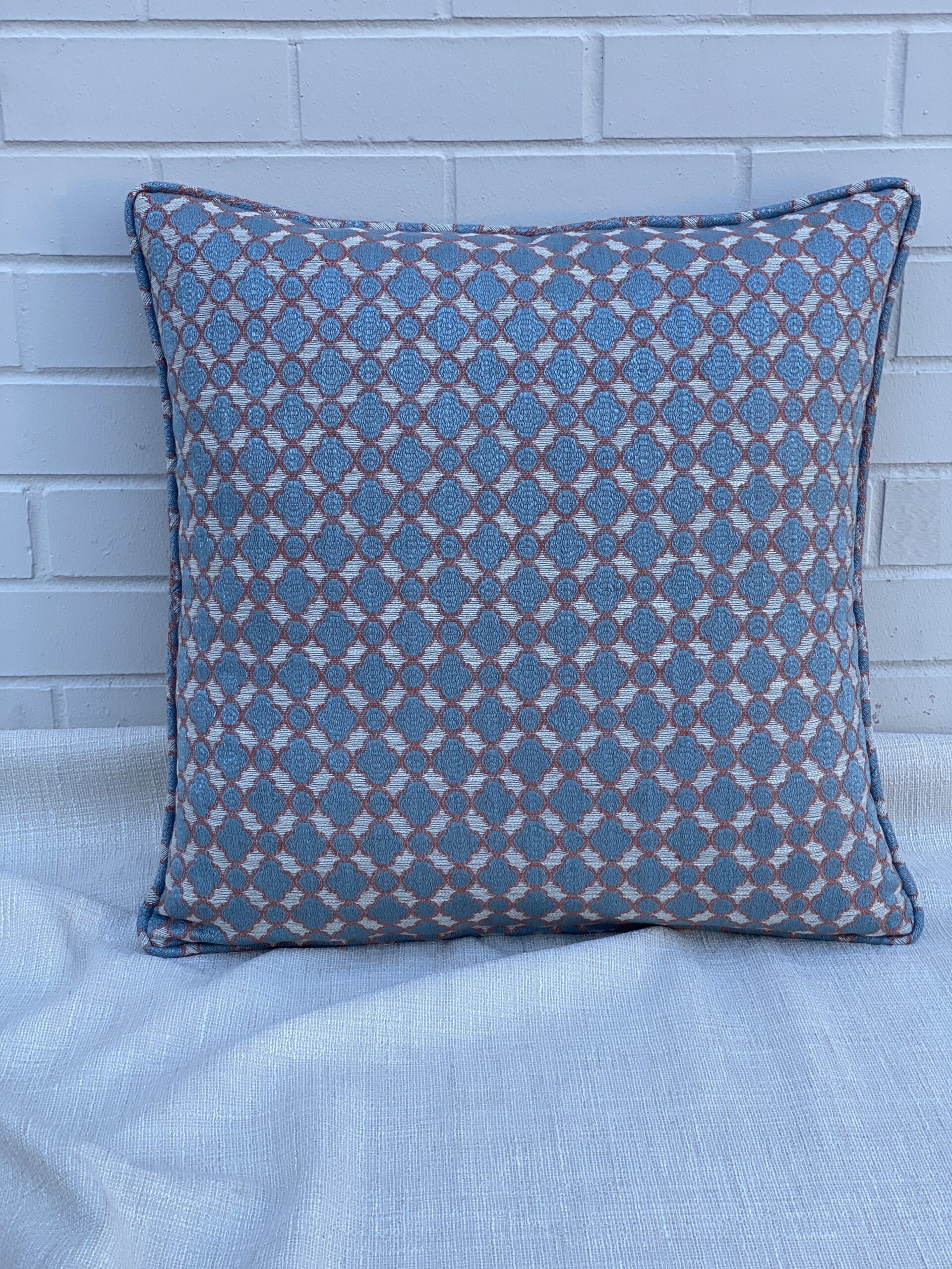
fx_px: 1907
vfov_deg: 36.8
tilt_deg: -19.7
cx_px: 476
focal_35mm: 52
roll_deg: +0.7
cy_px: 634
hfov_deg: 28.0
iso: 20
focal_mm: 6
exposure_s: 1/122
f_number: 2
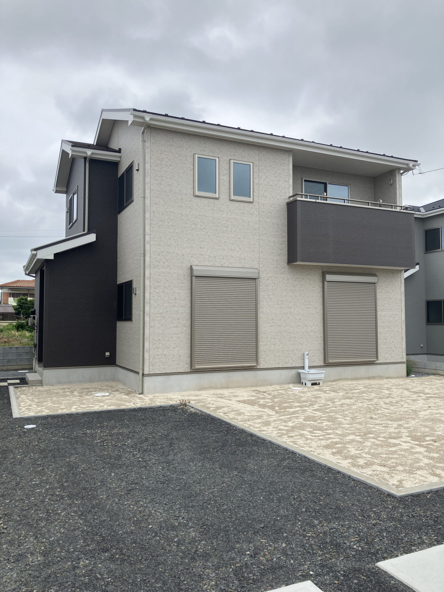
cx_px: 222
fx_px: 479
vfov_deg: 63.4
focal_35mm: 28
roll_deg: +1.1
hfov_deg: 49.7
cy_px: 296
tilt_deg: +3.8
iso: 32
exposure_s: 1/2208
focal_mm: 3.99
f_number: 1.8
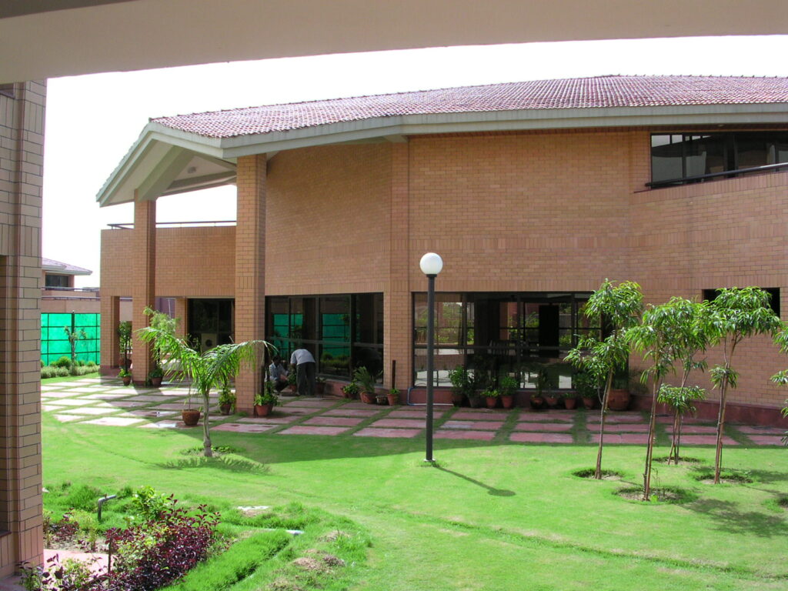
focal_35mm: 37
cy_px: 296
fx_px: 842
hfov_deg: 50.1
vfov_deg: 38.7
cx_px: 394
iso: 100
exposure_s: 1/179
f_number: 4.5
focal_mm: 5.6
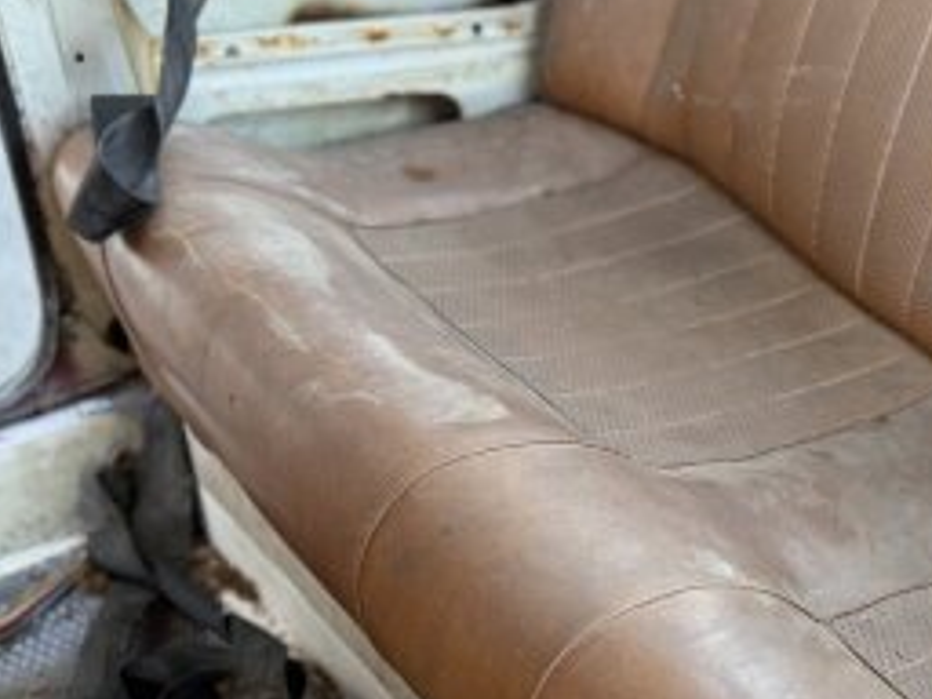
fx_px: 1615
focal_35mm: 60
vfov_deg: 24.0
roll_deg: -0.5
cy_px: 561
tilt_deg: -33.9
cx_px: 870
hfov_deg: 30.5
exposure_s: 1/120
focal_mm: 6.76
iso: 200
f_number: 1.78
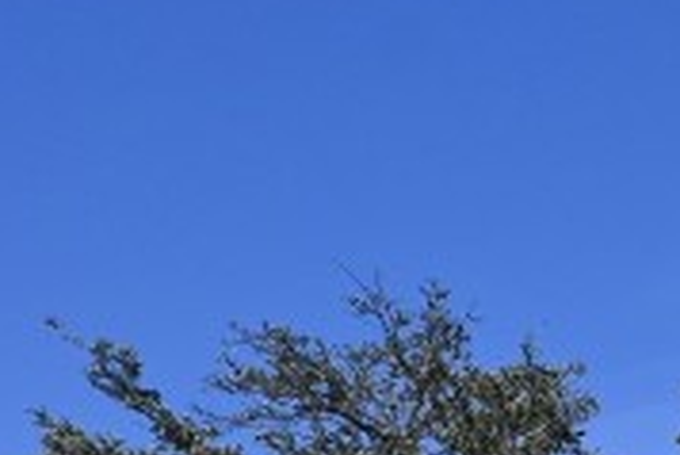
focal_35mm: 199
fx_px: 3759
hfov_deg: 8.7
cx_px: 1979
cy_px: 1354
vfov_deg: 6.4
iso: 100
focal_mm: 20.5
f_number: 7.1
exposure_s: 1/400
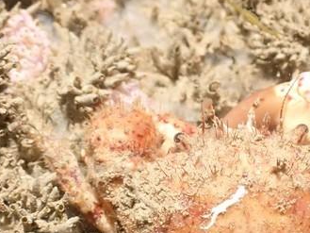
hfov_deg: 22.2
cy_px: 166
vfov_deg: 16.9
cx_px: 254
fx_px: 779
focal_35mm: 87
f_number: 11
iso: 400
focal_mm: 7.84
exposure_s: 1/125
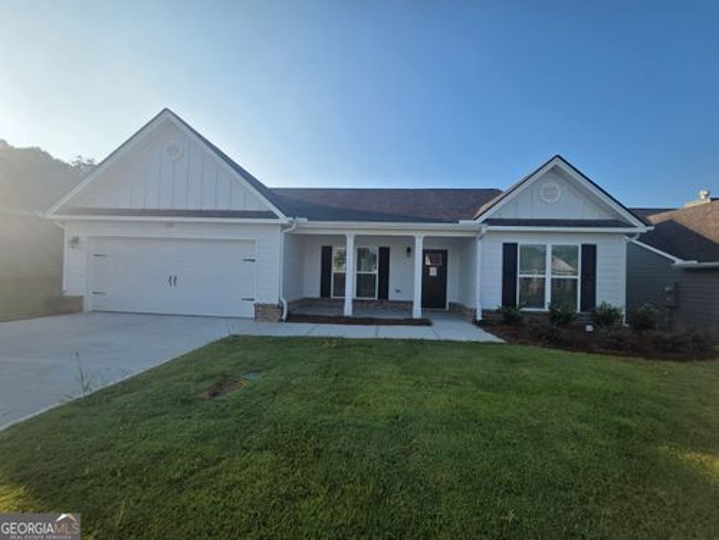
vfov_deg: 89.9
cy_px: 270
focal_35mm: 13
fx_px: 270
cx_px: 360
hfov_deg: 106.2
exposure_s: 1/2010
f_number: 1.9
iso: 40
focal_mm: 2.2
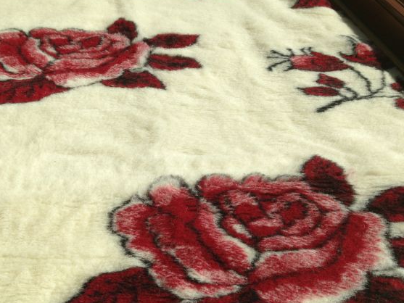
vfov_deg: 34.3
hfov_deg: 44.4
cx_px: 151
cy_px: 162
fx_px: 490
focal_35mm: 42
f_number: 2.4
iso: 50
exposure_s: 1/2088
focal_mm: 4.13
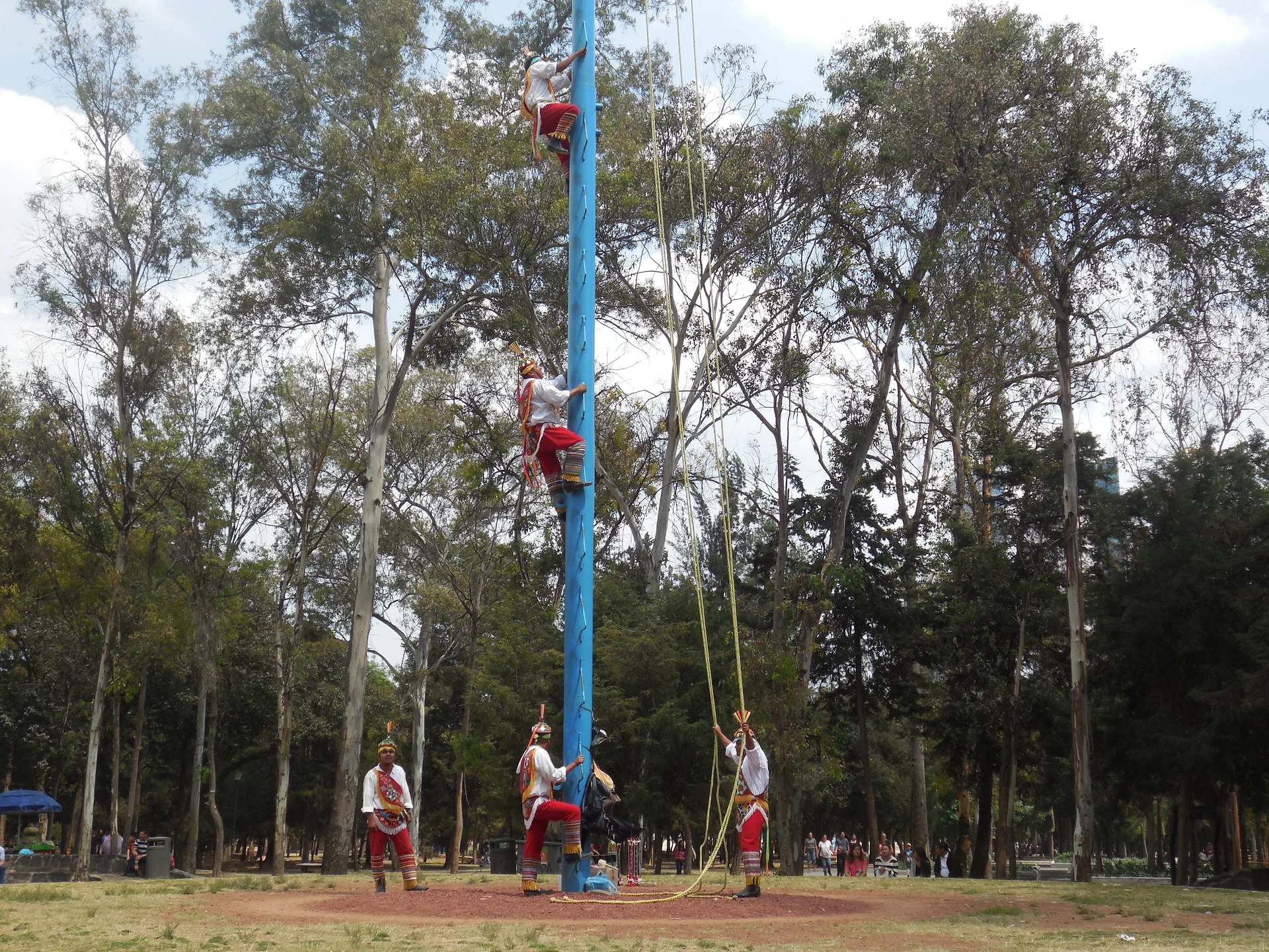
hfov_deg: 42.9
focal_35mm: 44
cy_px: 476
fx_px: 1613
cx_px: 634
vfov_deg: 32.9
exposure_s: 1/500
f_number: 4.5
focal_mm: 7.8
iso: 125
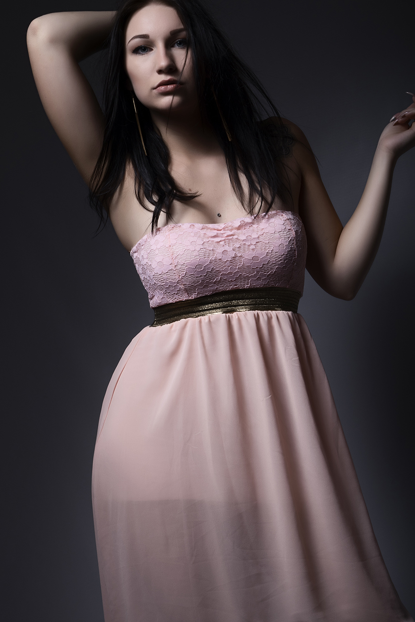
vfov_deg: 21.6
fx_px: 1635
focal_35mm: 95
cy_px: 319
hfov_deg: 14.5
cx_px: 219
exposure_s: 1/200
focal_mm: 55
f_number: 14
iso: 100
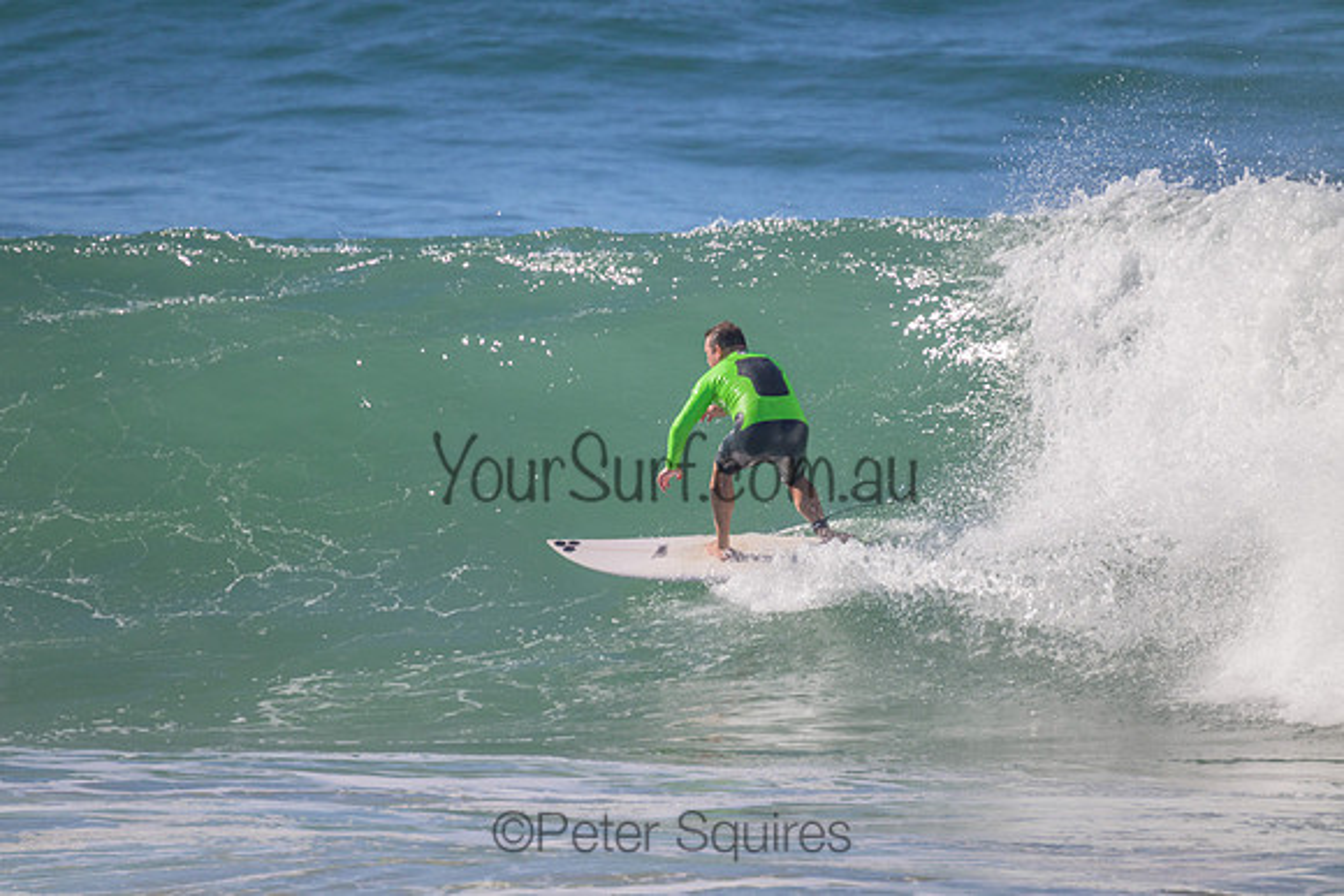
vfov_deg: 1.7
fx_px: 29872
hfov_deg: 2.6
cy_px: 448
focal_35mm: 800
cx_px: 672
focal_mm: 800
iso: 1000
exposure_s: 1/2000
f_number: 11
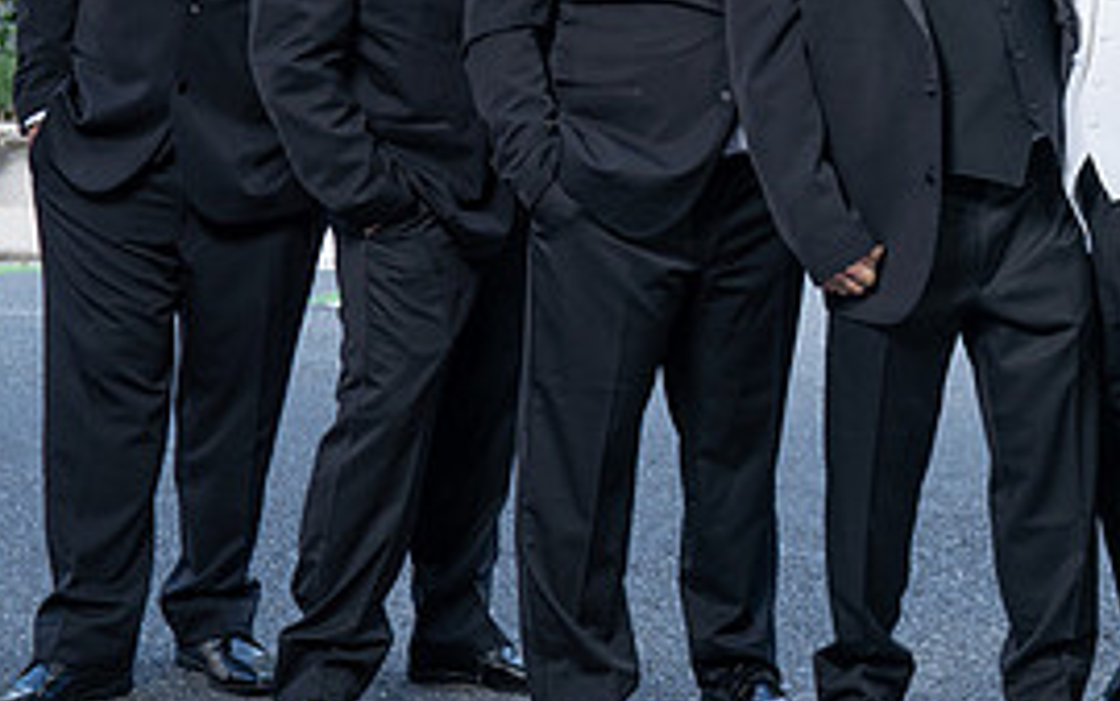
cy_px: 140
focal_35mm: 88
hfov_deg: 22.7
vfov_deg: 14.8
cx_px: 1086
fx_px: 2687
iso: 100
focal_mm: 35
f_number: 4
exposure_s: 1/200
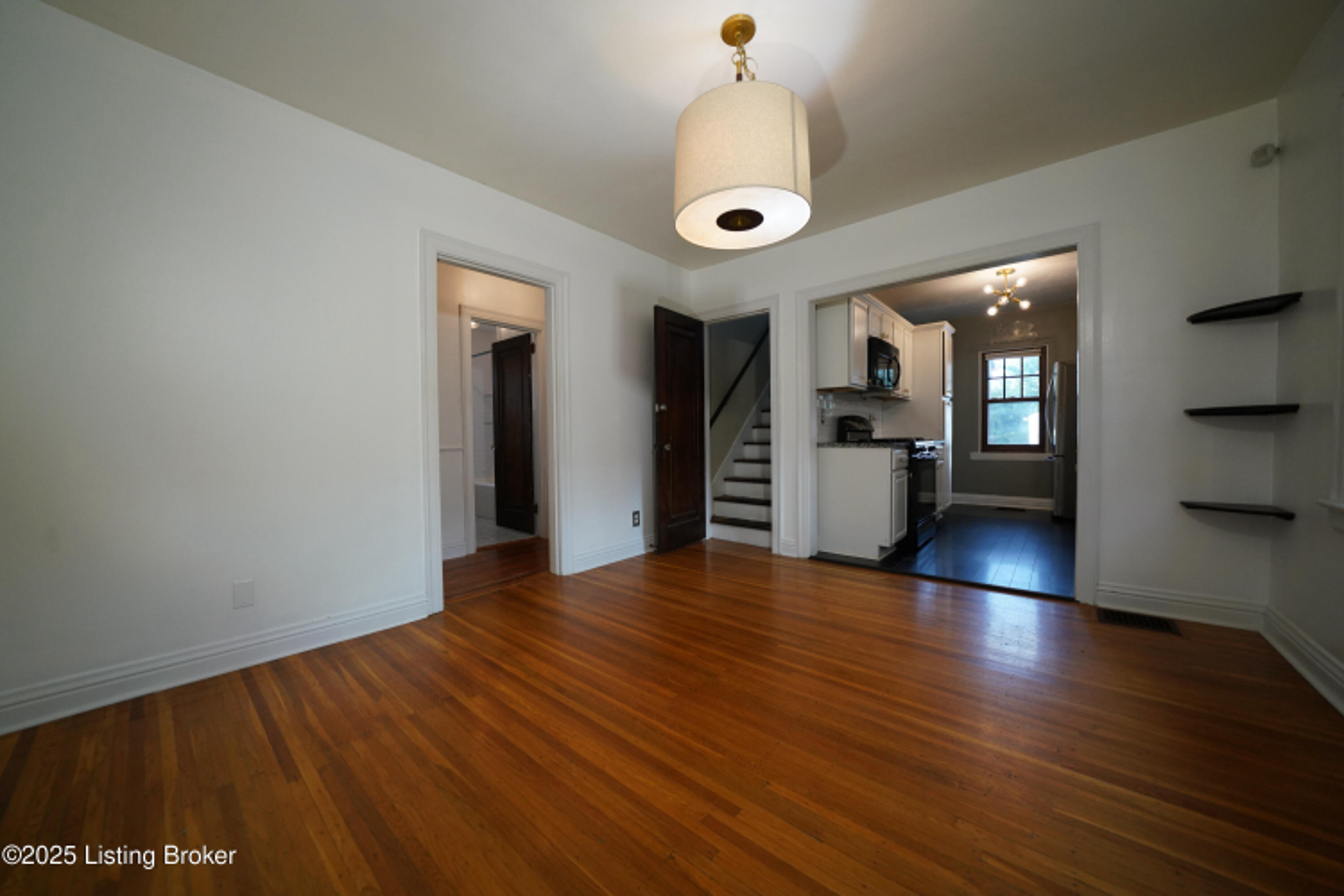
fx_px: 448
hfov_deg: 112.6
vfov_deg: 90.0
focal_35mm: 12
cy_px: 448
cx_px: 672
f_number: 4
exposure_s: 1/160
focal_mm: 12
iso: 1000
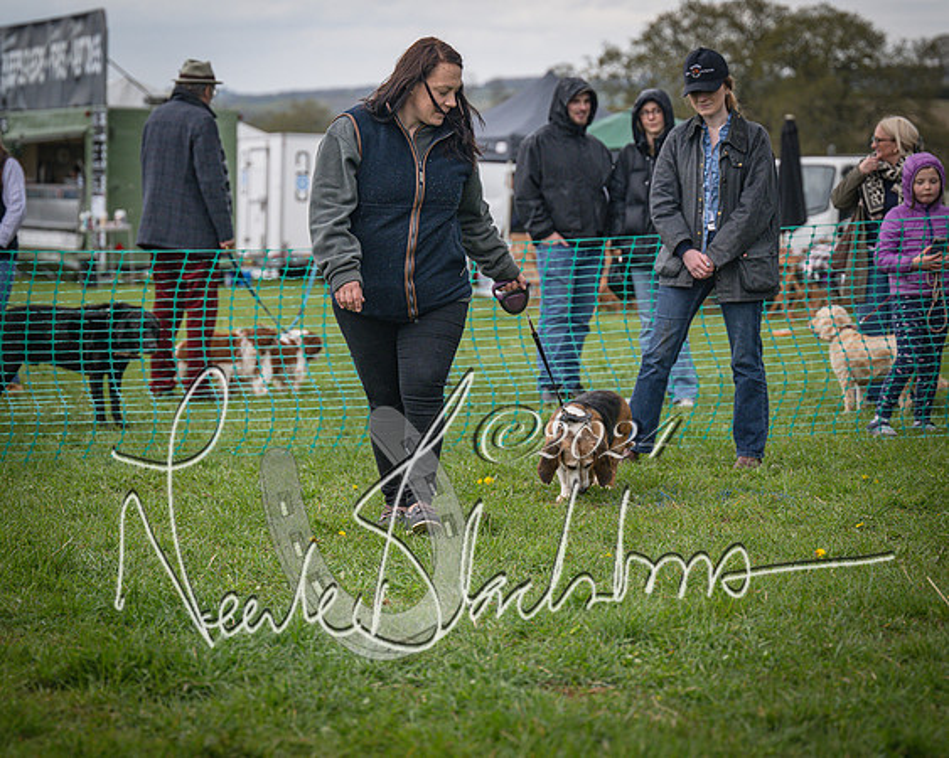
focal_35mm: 110
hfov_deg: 17.4
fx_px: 3099
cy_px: 379
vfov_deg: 14.0
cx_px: 474
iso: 1250
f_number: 4
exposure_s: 1/4000
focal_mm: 98
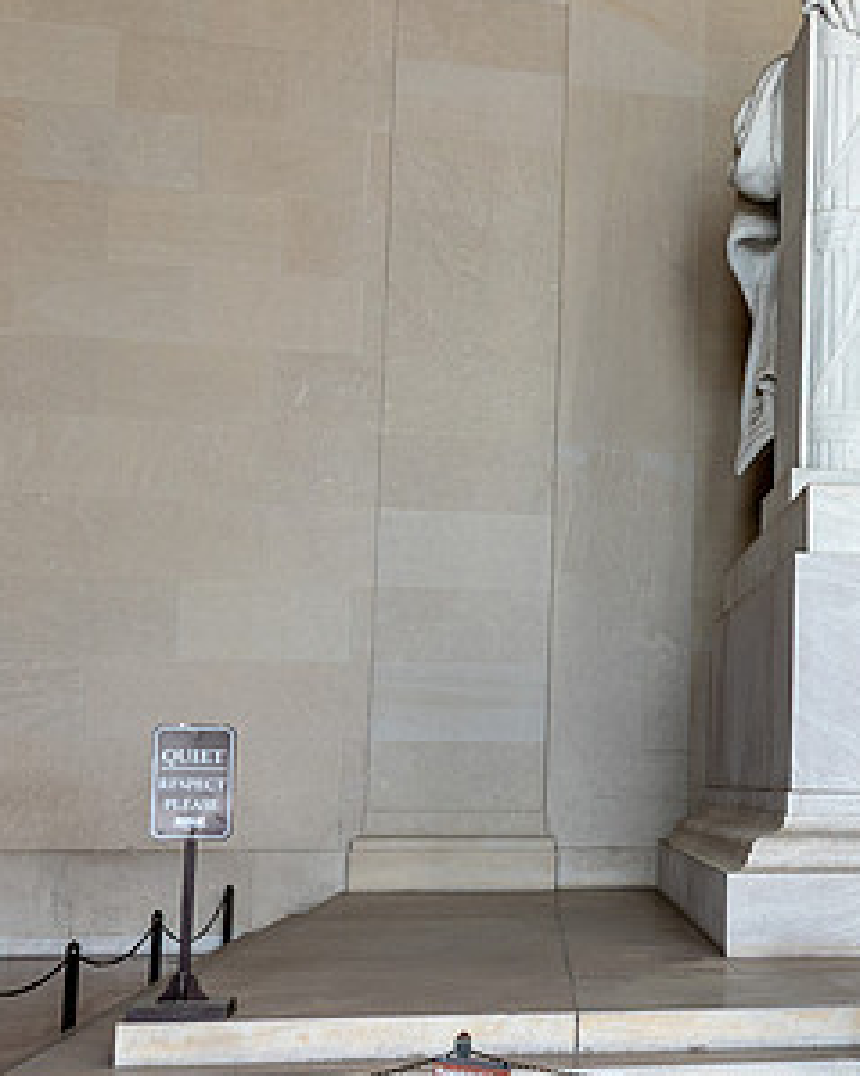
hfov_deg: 23.7
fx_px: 1878
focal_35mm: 59
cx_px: 1015
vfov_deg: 31.9
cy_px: 600
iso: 500
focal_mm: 24
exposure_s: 1/125
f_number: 6.3
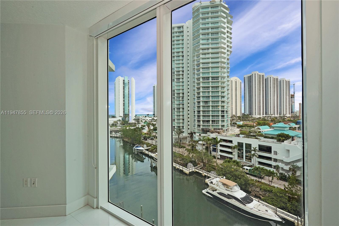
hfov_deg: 96.7
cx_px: 170
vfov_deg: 73.7
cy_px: 113
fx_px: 151
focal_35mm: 16
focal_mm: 16
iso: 250
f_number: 13
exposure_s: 1/200
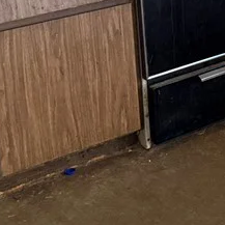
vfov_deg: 16.5
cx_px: 390
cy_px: -63
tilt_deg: -9.1
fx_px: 735
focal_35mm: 100
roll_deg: +0.8
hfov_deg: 15.3
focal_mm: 6.76
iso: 640
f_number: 1.78
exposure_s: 1/60
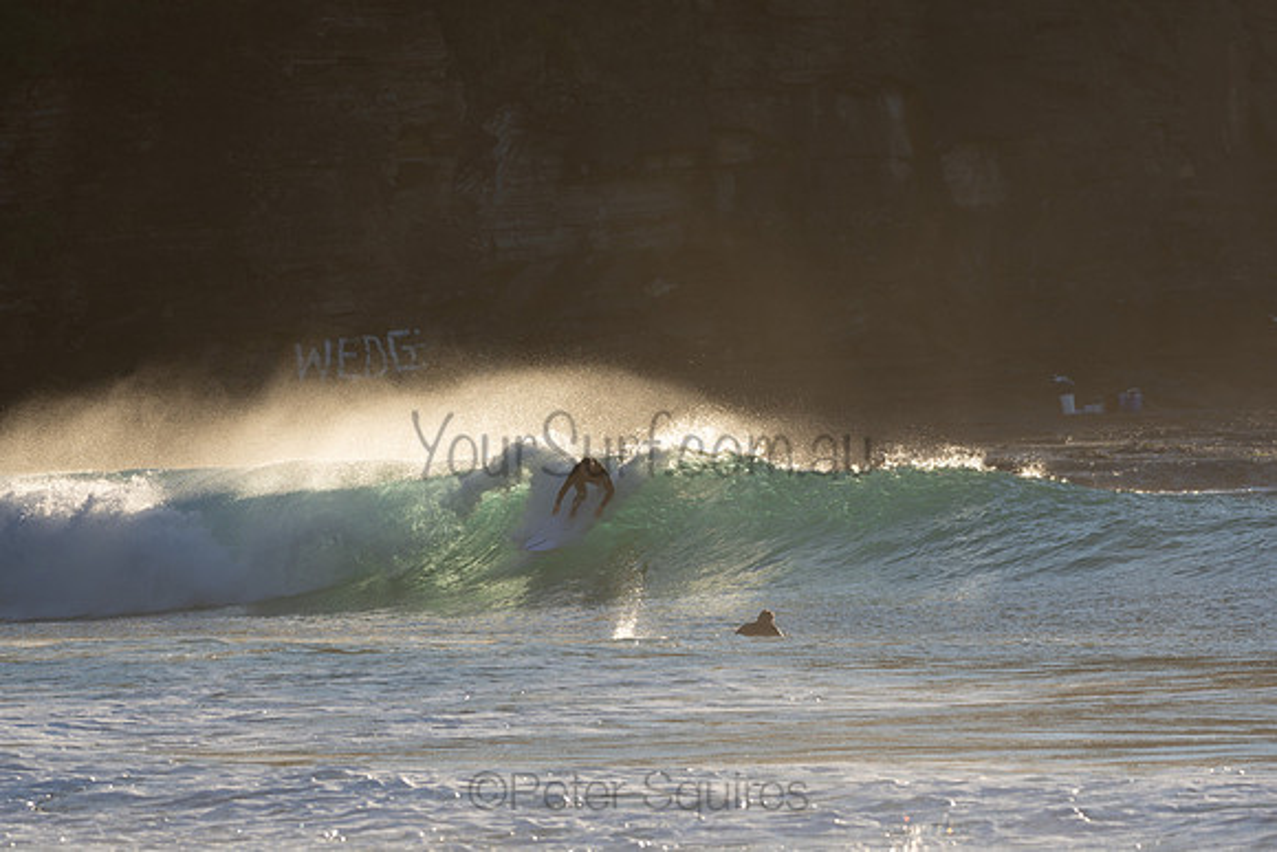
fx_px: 13837
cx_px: 638
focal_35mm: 390
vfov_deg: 3.5
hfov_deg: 5.3
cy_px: 426
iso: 100
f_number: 5.6
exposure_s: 1/640
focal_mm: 260
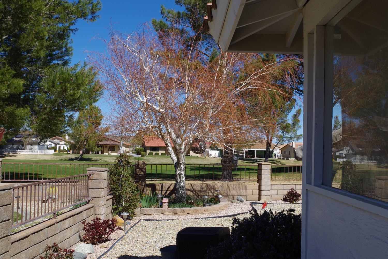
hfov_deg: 49.6
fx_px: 420
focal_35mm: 39
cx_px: 194
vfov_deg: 34.2
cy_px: 130
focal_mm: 26.25
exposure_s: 1/125
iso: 100
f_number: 11
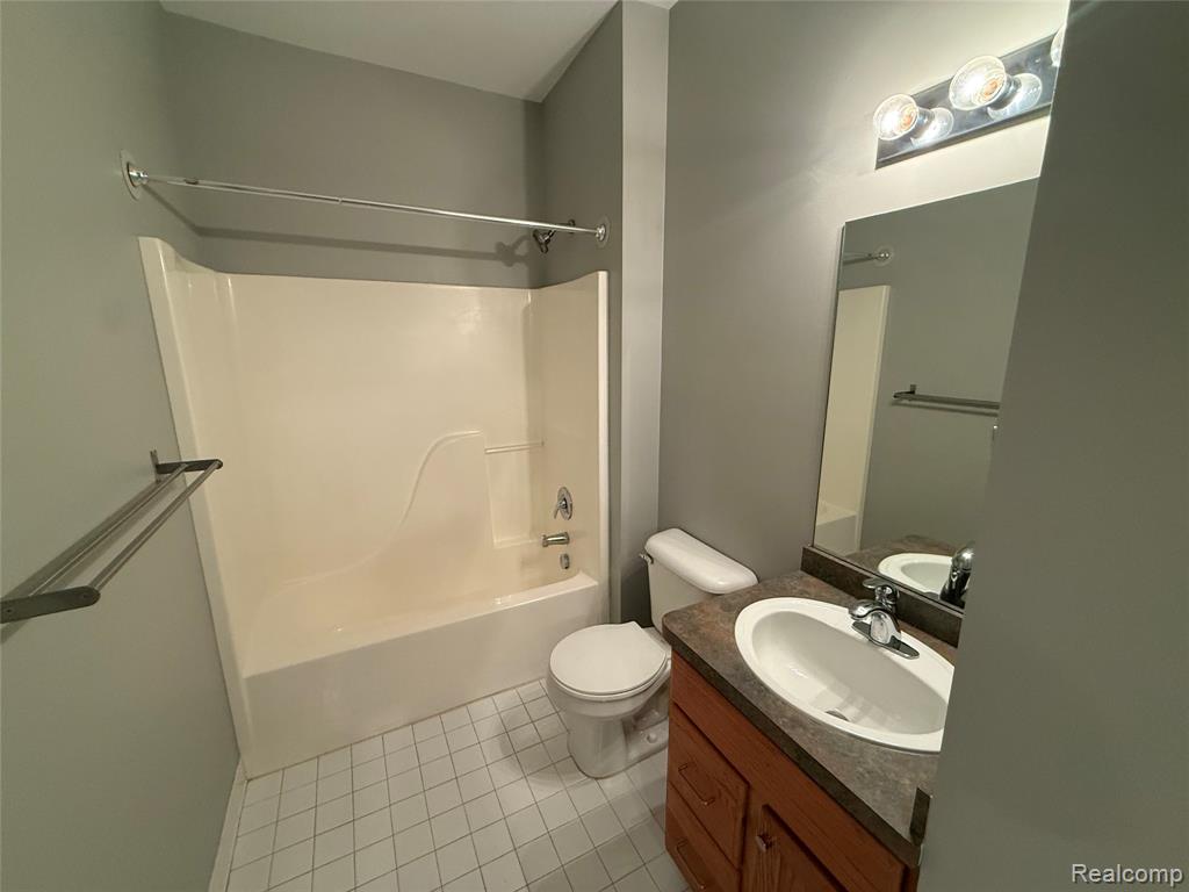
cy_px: 446
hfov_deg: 102.1
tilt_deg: -12.3
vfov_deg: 85.7
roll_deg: +0.1
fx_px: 481
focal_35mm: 14
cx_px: 594
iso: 320
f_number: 2.2
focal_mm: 2.22
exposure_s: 1/60
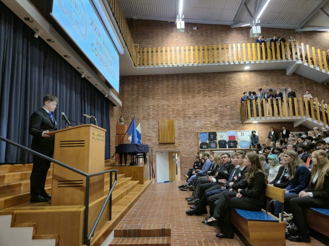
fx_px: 219
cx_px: 164
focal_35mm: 23
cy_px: 123
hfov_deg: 73.9
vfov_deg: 58.9
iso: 500
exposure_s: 1/50
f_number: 1.8
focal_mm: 5.4
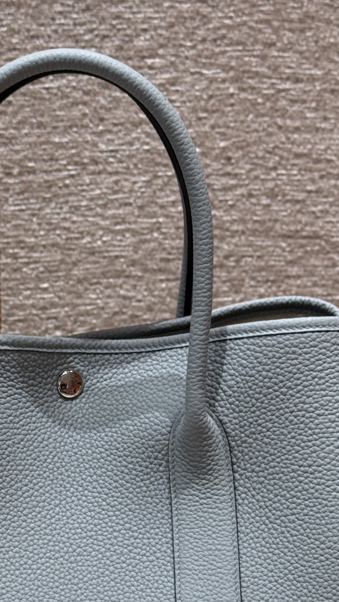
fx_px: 1646
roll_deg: -0.9
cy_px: 423
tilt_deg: -16.7
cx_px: 59
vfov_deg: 20.6
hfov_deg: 11.7
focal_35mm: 103
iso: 50
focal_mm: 6.76
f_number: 1.78
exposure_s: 1/50
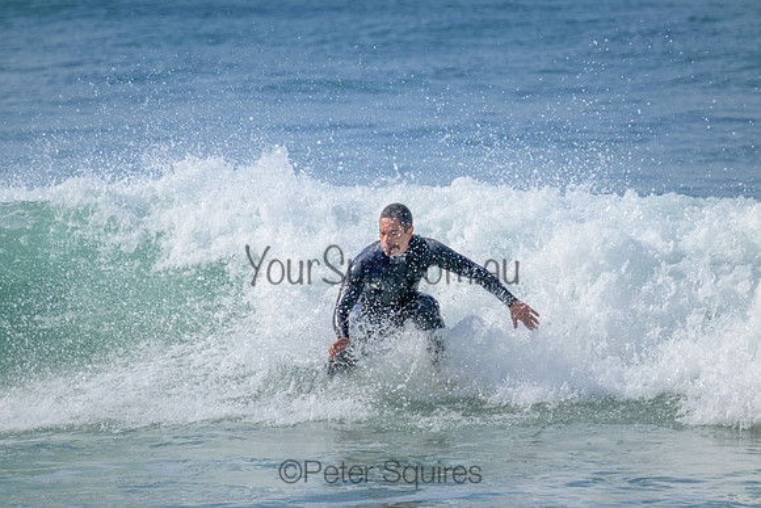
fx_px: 16914
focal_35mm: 800
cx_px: 380
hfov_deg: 2.6
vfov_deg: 1.7
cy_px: 254
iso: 1800
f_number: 11
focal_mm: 800
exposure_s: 1/1600
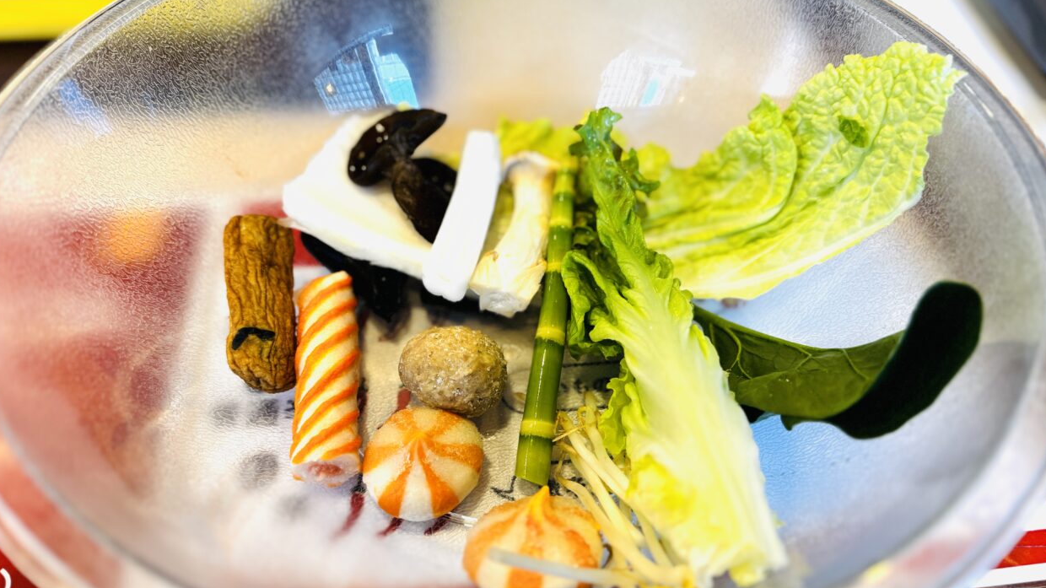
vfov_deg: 42.9
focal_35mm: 27
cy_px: 306
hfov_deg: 69.9
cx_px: 531
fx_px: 749
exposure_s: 1/50
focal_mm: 6.76
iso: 100
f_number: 1.78
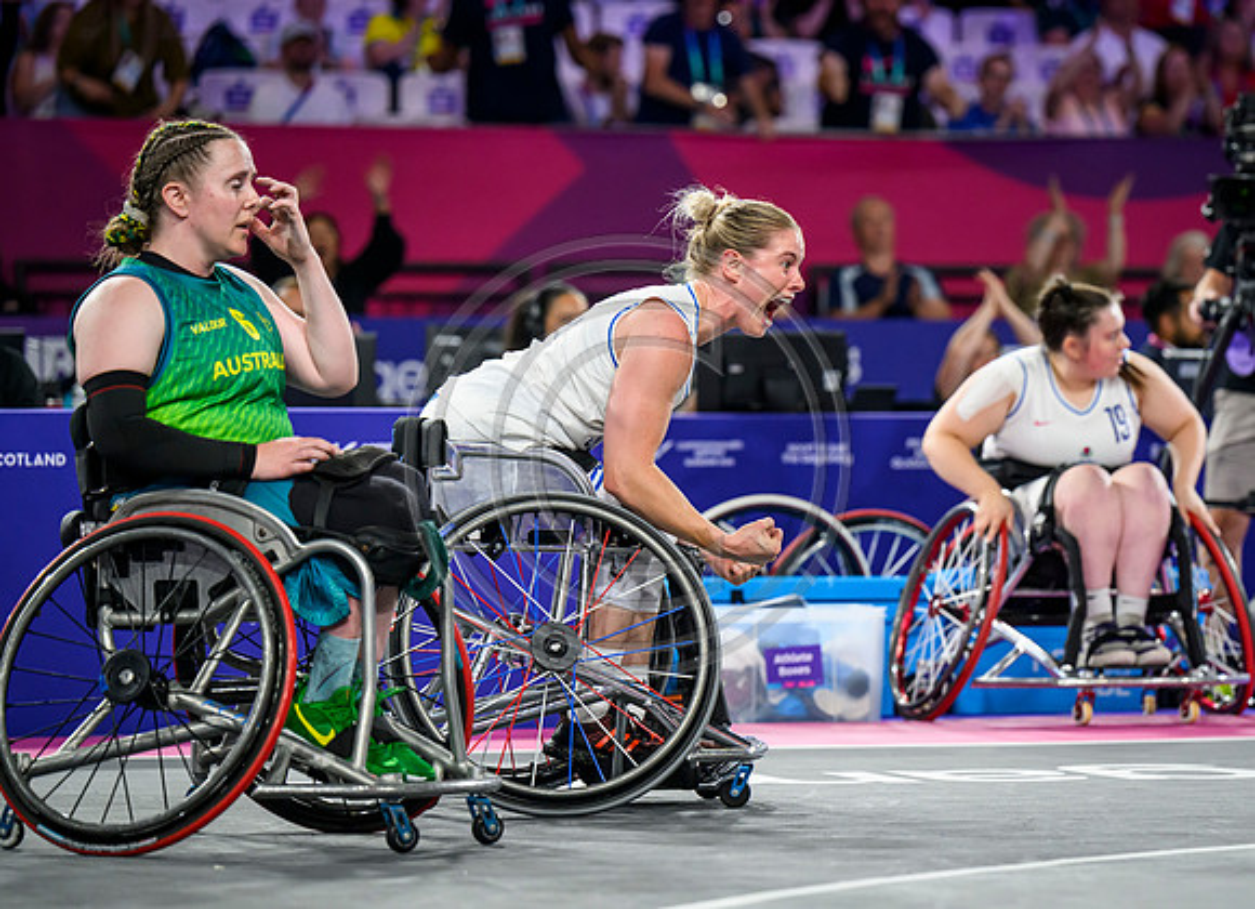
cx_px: 785
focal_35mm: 170
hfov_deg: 11.7
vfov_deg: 8.5
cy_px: 441
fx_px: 6105
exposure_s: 1/1600
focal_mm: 140
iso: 2500
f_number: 3.2
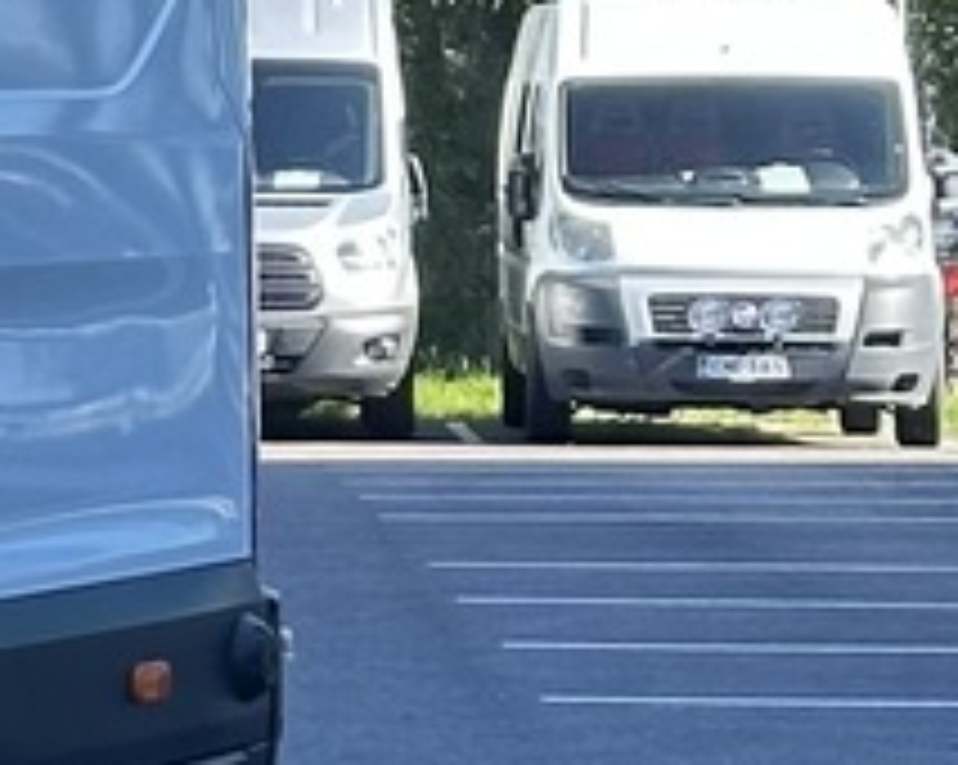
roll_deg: -1.3
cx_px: -2087
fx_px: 8980
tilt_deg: -0.1
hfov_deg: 5.6
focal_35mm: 317
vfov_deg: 4.9
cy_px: 202
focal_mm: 6.86
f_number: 1.78
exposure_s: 1/501
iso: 64
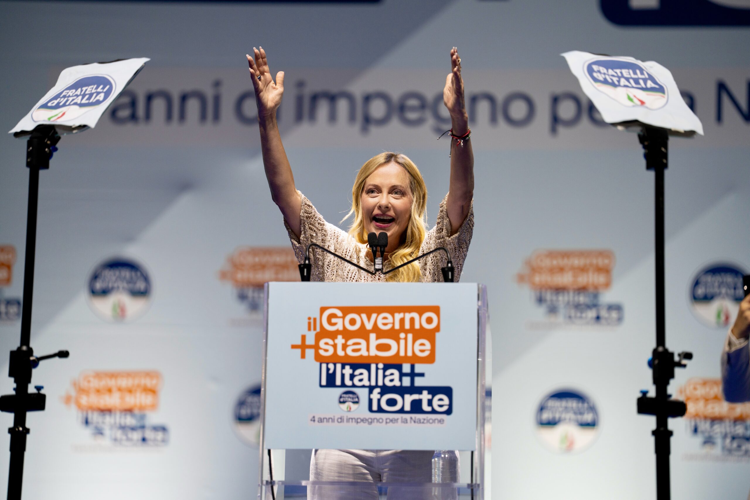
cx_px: 375
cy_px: 250
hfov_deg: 14.4
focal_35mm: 142
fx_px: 2958
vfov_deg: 9.7
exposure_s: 1/500
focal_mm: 142
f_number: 2
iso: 640
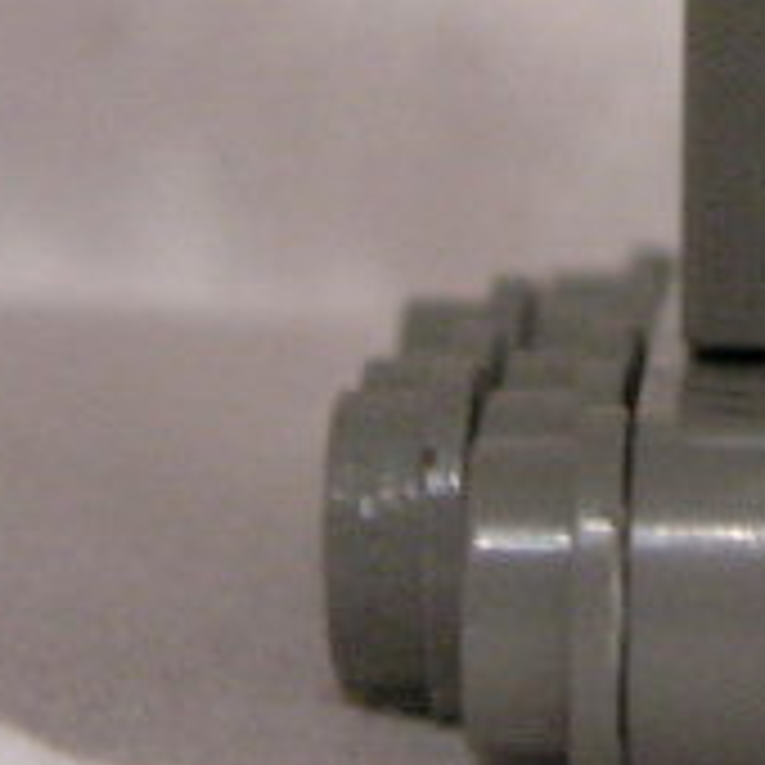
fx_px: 5076
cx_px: 1084
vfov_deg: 8.6
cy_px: -76
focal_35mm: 203
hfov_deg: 8.5
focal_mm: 10.2
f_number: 3.3
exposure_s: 1/8
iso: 200
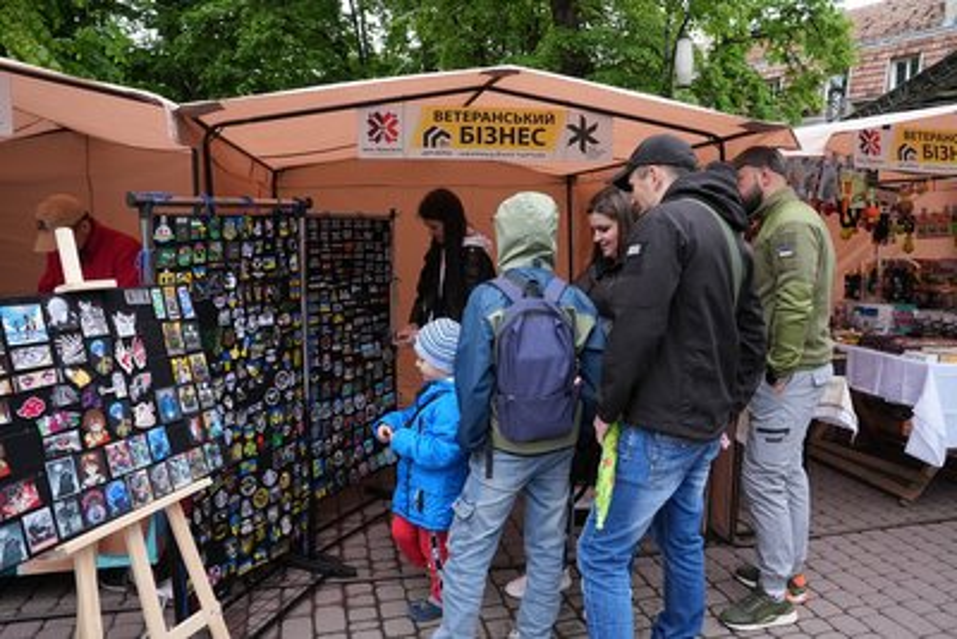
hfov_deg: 73.7
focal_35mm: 24
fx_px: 638
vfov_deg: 53.2
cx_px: 478
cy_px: 320
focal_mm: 24
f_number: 6.3
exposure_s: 1/250
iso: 800
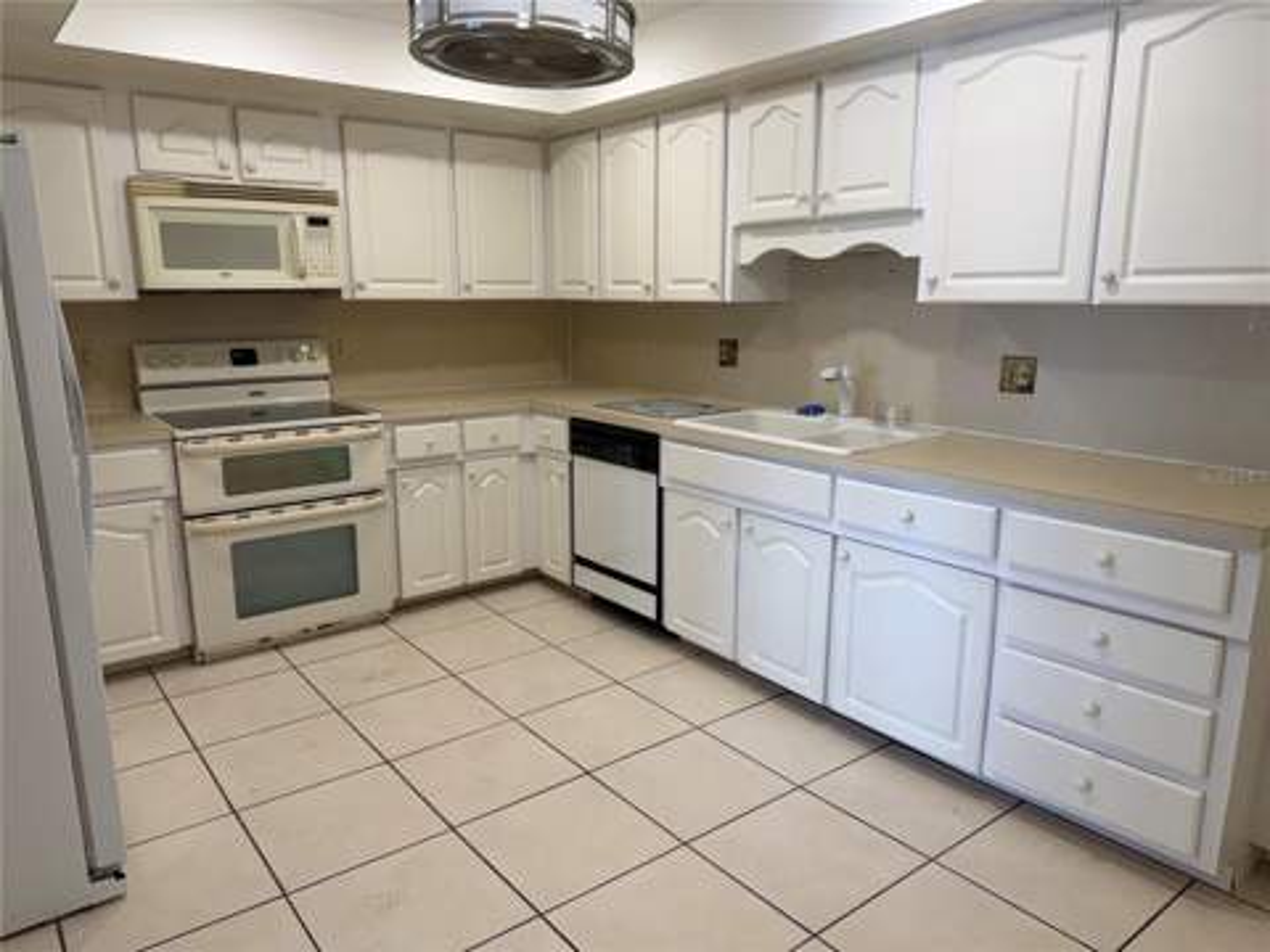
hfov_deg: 71.6
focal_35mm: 24
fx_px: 881
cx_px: 635
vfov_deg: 56.8
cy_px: 476
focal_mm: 6.76
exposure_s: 1/120
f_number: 1.78
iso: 125
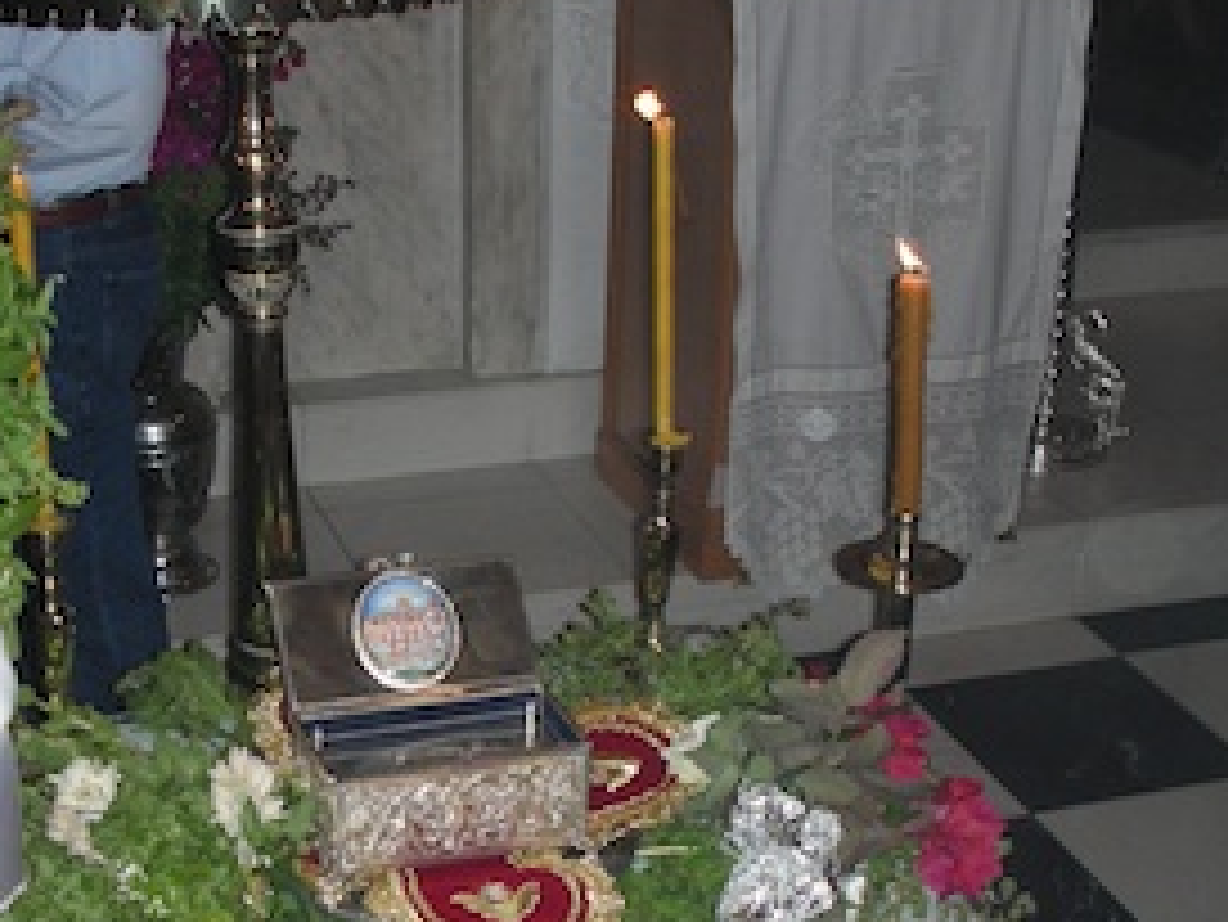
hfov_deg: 29.8
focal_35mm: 64
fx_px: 2271
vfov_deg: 22.8
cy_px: 641
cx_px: 319
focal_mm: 5.8
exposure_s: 1/60.1
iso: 99
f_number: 3
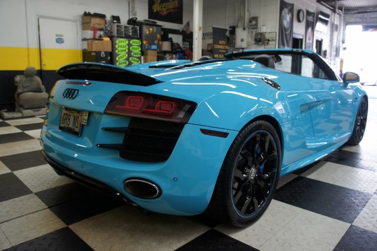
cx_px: 188
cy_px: 126
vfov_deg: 47.9
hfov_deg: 67.4
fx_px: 283
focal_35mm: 27
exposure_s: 1/40
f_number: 4
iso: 200
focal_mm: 18
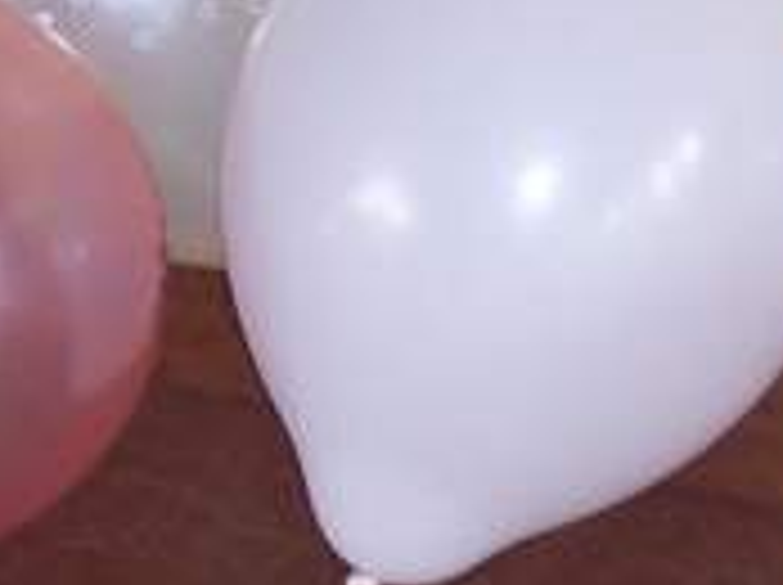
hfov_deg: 8.5
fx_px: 5241
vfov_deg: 6.4
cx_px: 634
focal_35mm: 232
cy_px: 414
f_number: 3.4
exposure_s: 1/45
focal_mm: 13.3
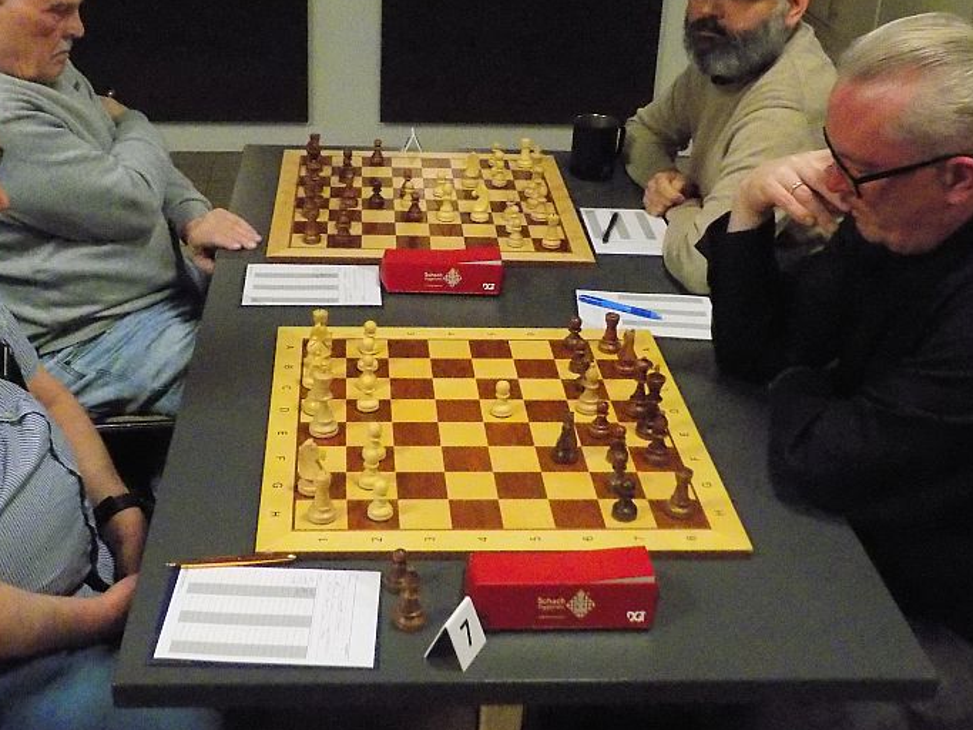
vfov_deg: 32.0
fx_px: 1265
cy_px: 281
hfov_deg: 42.0
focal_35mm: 45
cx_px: 443
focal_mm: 5.3
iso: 1600
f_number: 3.3
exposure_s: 1/100
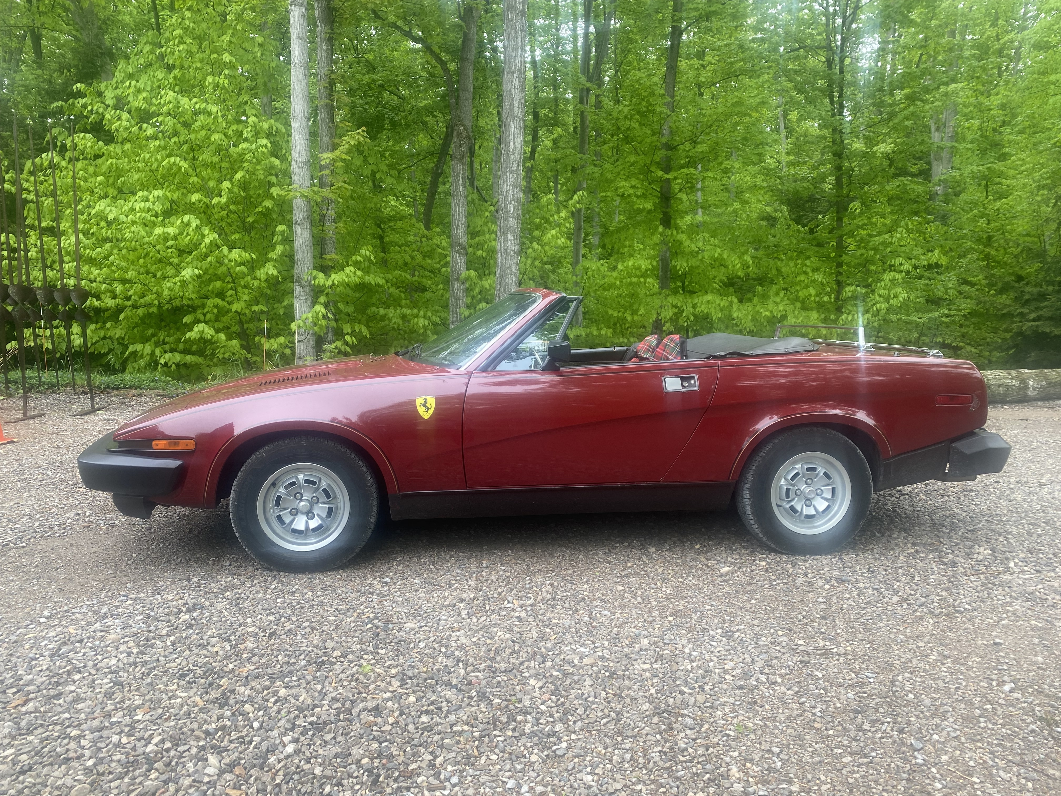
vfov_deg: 53.1
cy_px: 398
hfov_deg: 67.3
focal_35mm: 26
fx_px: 797
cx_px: 530
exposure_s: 1/122
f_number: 1.8
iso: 50
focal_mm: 4.25
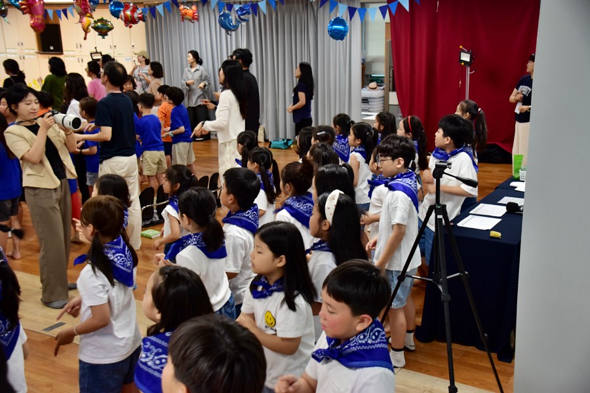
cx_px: 295
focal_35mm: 44
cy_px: 196
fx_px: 713
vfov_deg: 30.8
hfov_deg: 45.0
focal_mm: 29
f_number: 5.6
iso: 800
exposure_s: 1/50
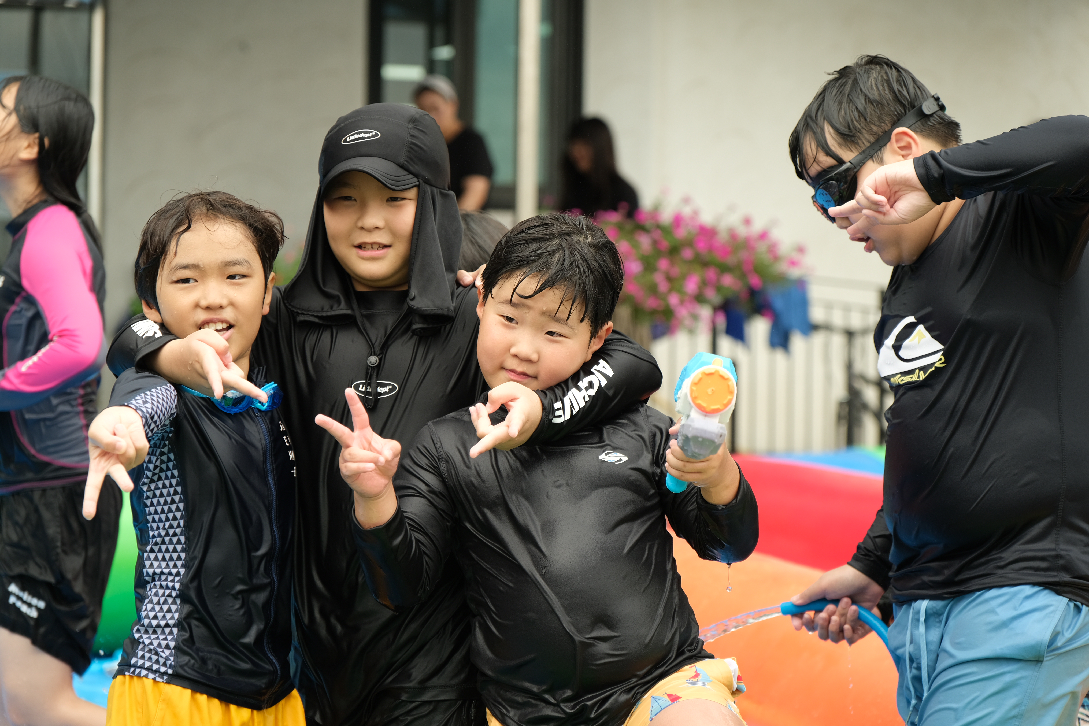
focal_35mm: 105
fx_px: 3176
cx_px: 544
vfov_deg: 13.0
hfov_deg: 19.5
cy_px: 363
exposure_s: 1/640
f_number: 3.2
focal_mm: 70
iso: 200
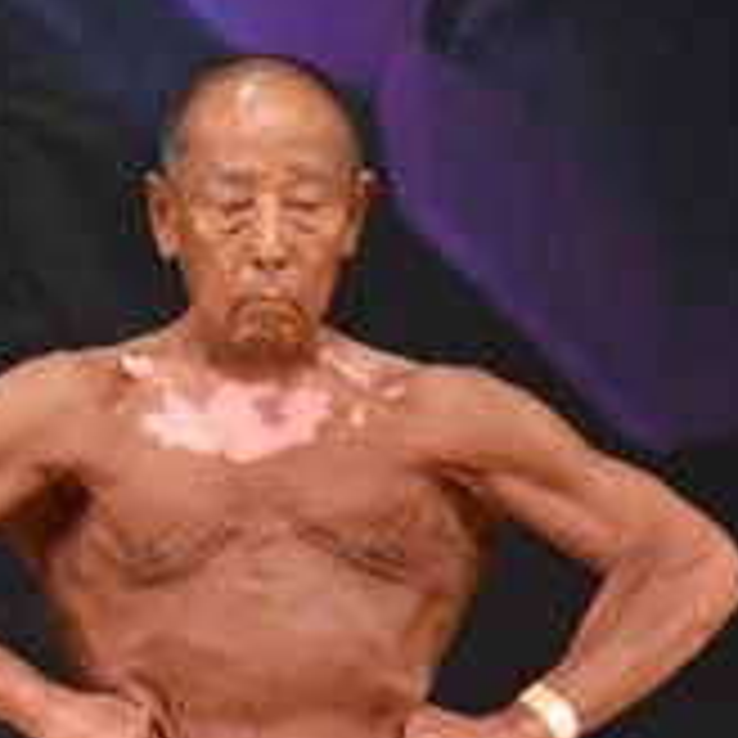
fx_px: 27666
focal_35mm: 1147
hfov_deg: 1.5
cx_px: -659
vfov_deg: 1.5
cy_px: 927
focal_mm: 190
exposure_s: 1/400
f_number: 5.6
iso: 5000
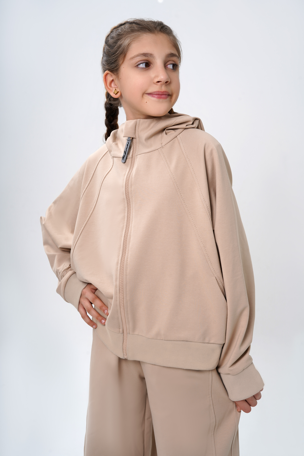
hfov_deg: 27.0
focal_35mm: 50
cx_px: 152
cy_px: 228
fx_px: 633
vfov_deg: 39.6
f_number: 10
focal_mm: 50
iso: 100
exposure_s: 1/160
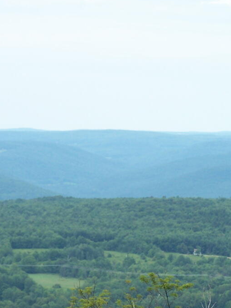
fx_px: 2482
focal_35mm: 279
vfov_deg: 7.1
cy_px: 292
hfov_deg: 5.3
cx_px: 51
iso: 80
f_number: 3.2
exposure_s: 1/640
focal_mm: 23.1
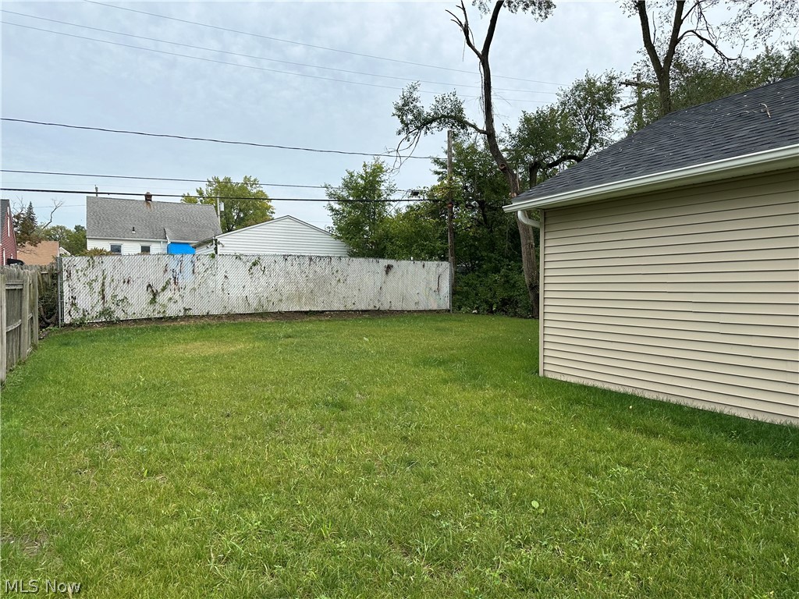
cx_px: 400
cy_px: 300
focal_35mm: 24
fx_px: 554
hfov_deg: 71.6
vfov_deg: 56.8
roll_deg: -0.5
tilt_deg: -1.3
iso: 80
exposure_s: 1/3717
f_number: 1.78
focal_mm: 6.86
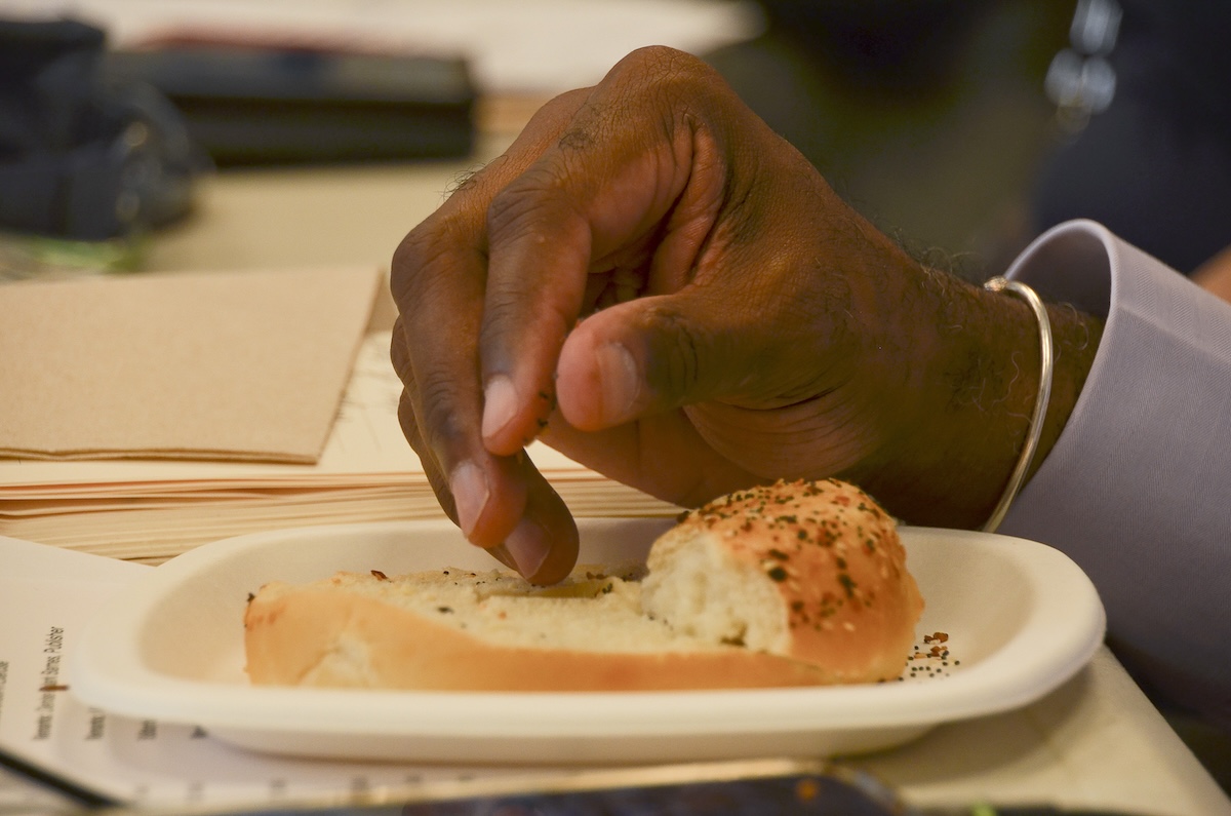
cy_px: 408
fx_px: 9470
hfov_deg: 7.4
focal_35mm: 278
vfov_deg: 4.9
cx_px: 616
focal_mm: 185
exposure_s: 1/160
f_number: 6
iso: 360
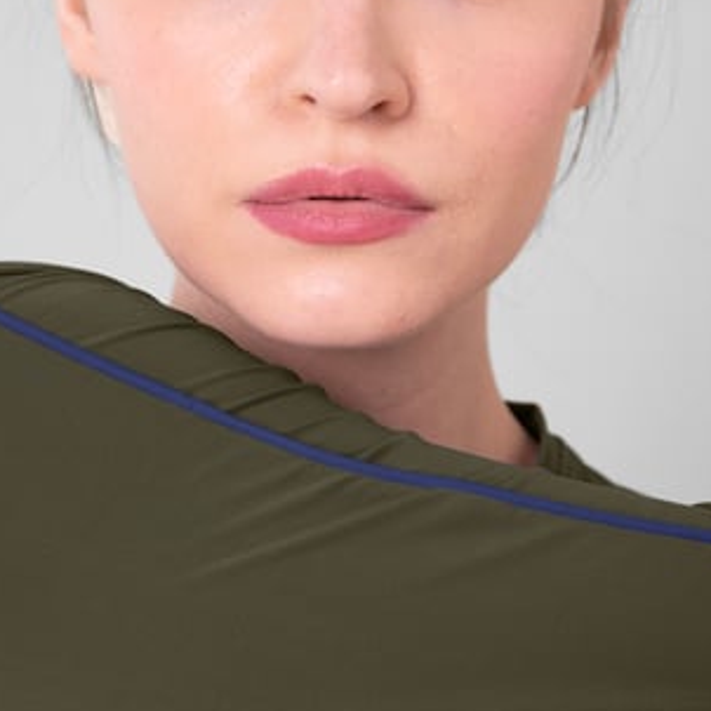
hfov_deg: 18.7
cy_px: 261
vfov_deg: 18.6
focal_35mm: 93
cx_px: 353
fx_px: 2161
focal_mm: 50
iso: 1600
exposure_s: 1/100
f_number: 7.1
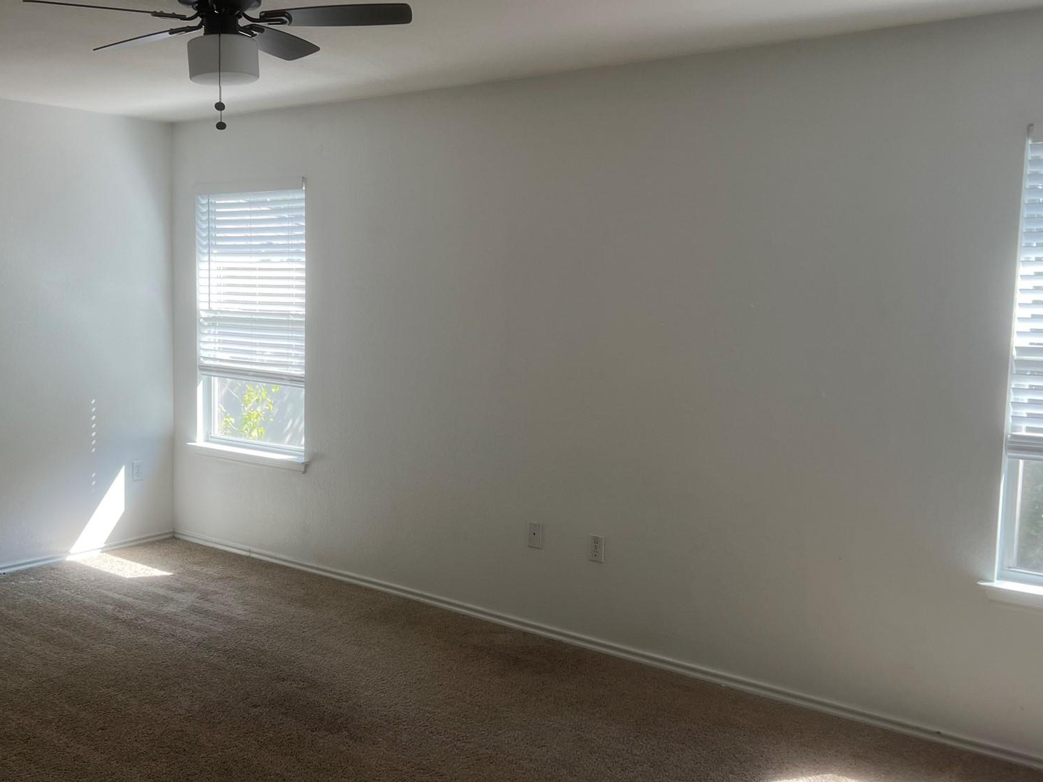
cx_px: 370
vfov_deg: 39.7
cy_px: 389
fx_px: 1085
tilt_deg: -5.0
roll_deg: -0.1
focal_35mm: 36
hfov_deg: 50.7
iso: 40
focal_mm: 5.7
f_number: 1.5
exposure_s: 1/120
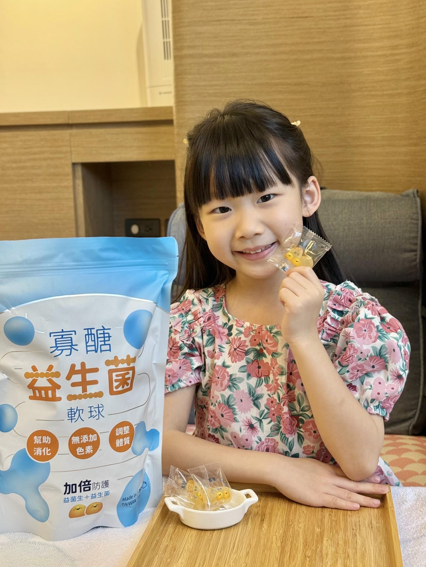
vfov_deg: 38.9
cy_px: 283
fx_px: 804
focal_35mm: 49
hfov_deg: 29.7
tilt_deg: -8.3
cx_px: 210
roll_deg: +0.8
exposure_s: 1/60
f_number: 1.78
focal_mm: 6.76
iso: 160
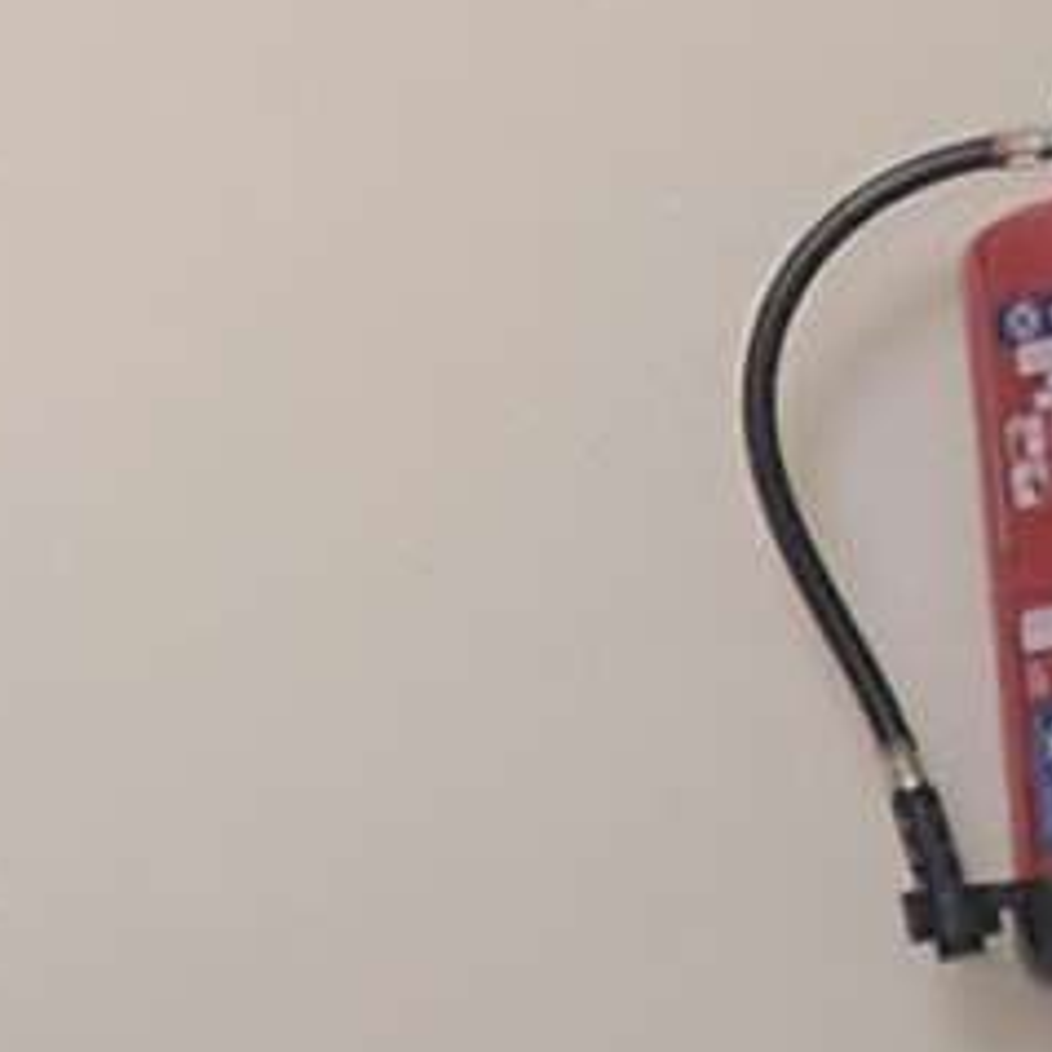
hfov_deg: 11.9
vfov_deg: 13.7
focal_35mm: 127
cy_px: 586
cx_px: -1193
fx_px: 4367
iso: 250
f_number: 2.2
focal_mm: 1.64
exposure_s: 1/50
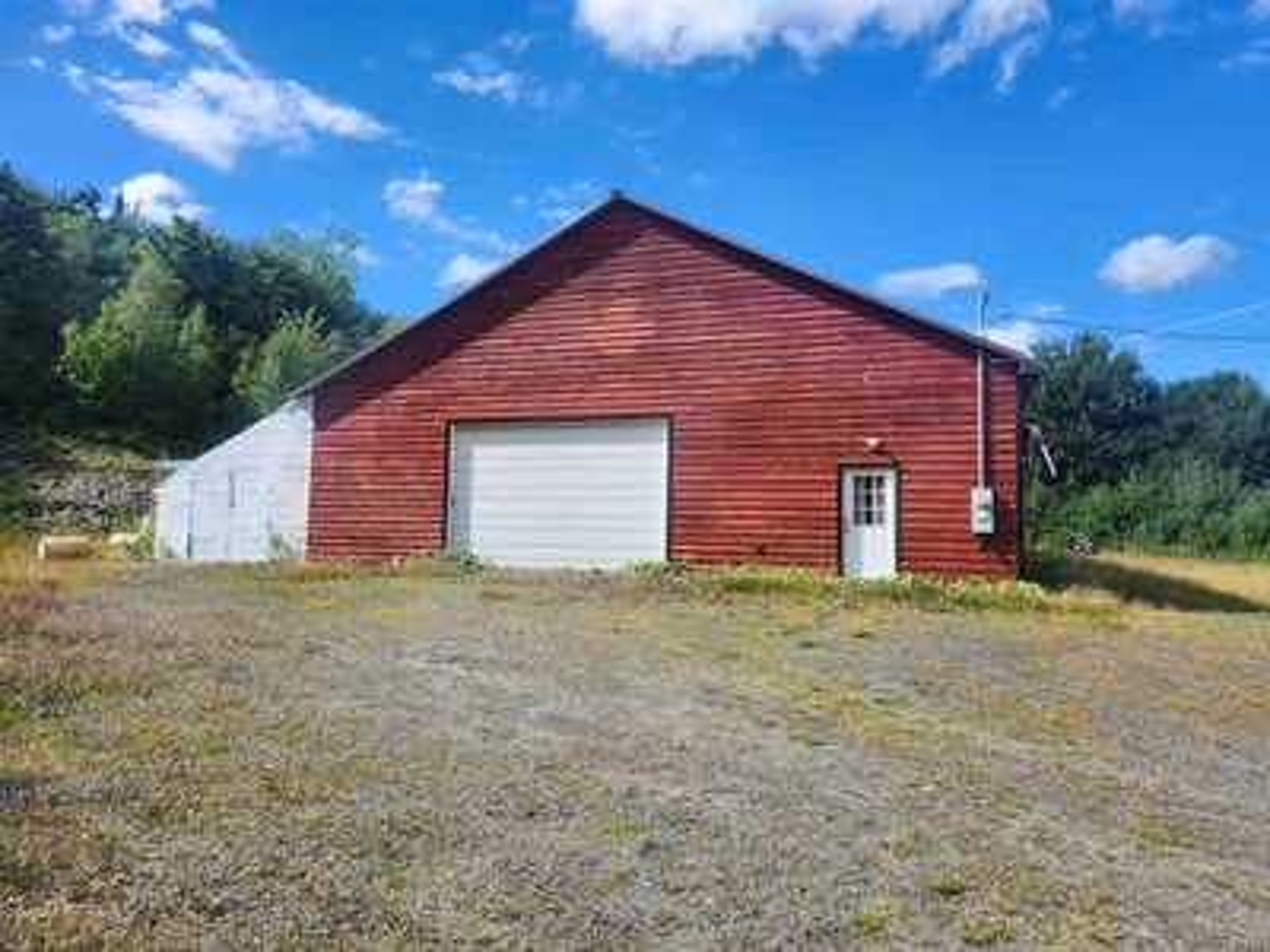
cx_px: 635
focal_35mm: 23
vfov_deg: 58.9
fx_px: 844
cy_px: 476
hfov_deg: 73.9
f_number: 1.8
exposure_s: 1/1084
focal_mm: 5.54
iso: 25
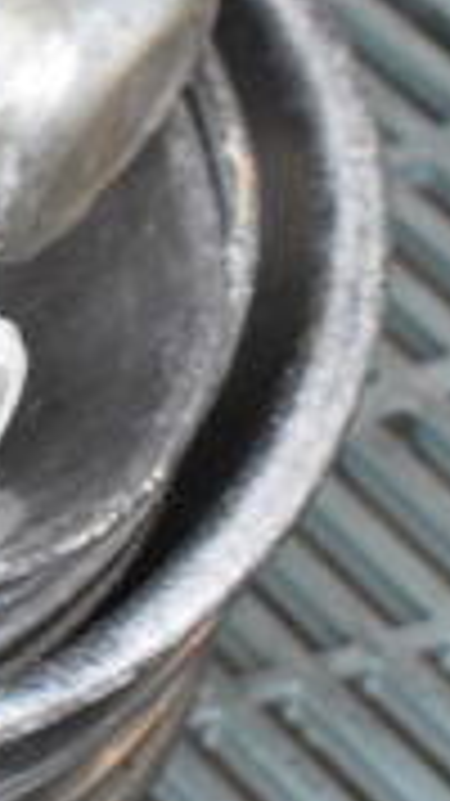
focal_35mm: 183
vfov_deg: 11.8
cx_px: -711
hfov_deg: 6.3
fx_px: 3886
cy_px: 277
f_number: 5.6
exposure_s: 1/125
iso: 1600
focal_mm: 34
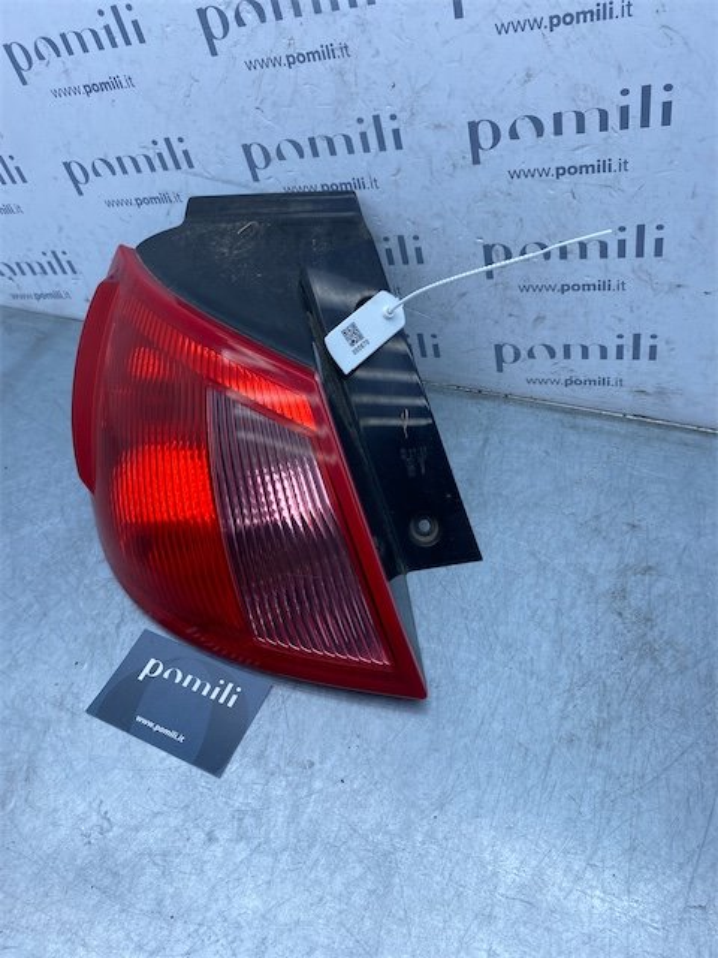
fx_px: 719
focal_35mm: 26
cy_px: 479
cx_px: 359
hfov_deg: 53.1
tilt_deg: -48.6
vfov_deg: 67.3
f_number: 1.8
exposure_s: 1/884
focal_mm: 4.25
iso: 32
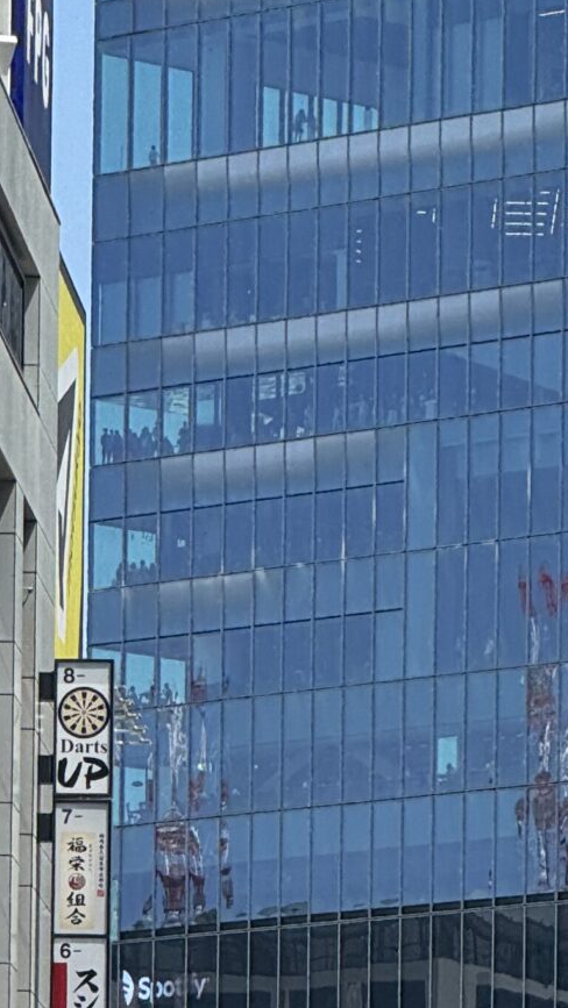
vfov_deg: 5.6
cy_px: 1364
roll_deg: -0.8
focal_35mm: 386
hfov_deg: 3.1
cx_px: 274
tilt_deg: +4.2
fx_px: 10330
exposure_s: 1/1004
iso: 50
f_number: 2.8
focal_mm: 15.66
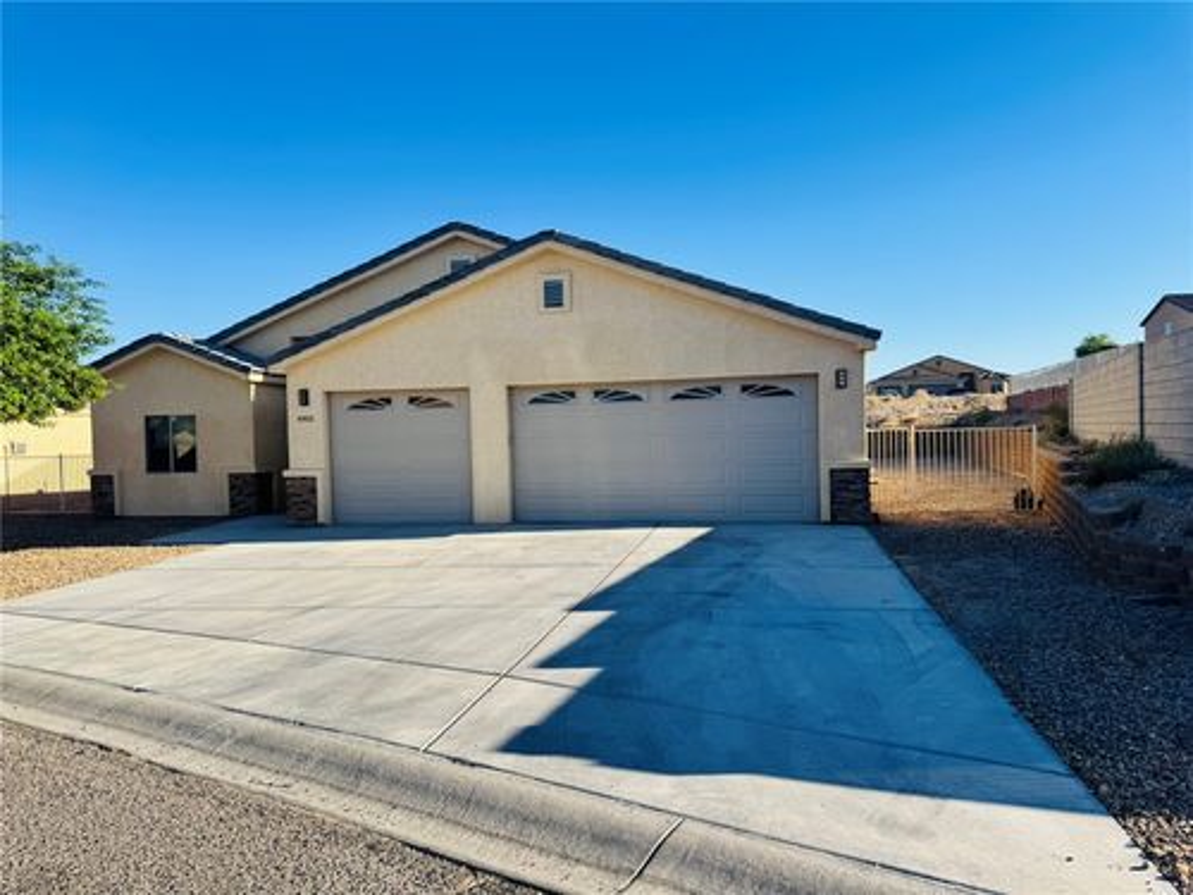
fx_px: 827
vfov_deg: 56.8
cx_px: 596
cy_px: 448
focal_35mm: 24
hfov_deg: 71.6
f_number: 1.78
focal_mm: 6.76
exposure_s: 1/4049
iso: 80
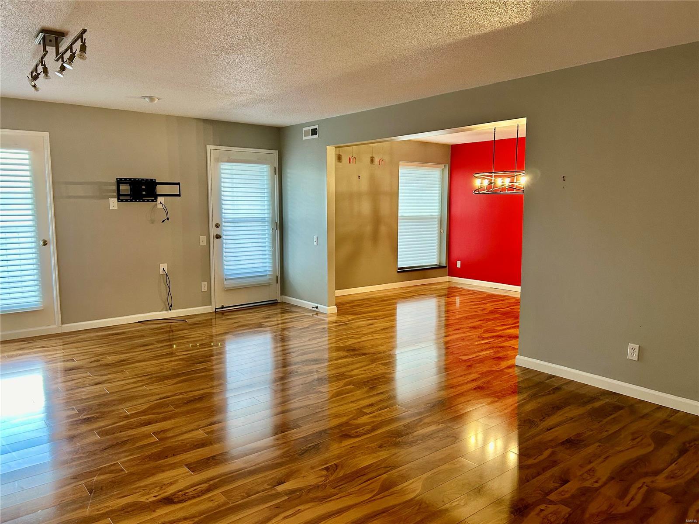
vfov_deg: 53.1
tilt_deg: -7.0
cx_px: 350
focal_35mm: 26
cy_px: 262
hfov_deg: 67.3
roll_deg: +0.3
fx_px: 525
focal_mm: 5.7
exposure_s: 1/60
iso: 125
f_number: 1.5
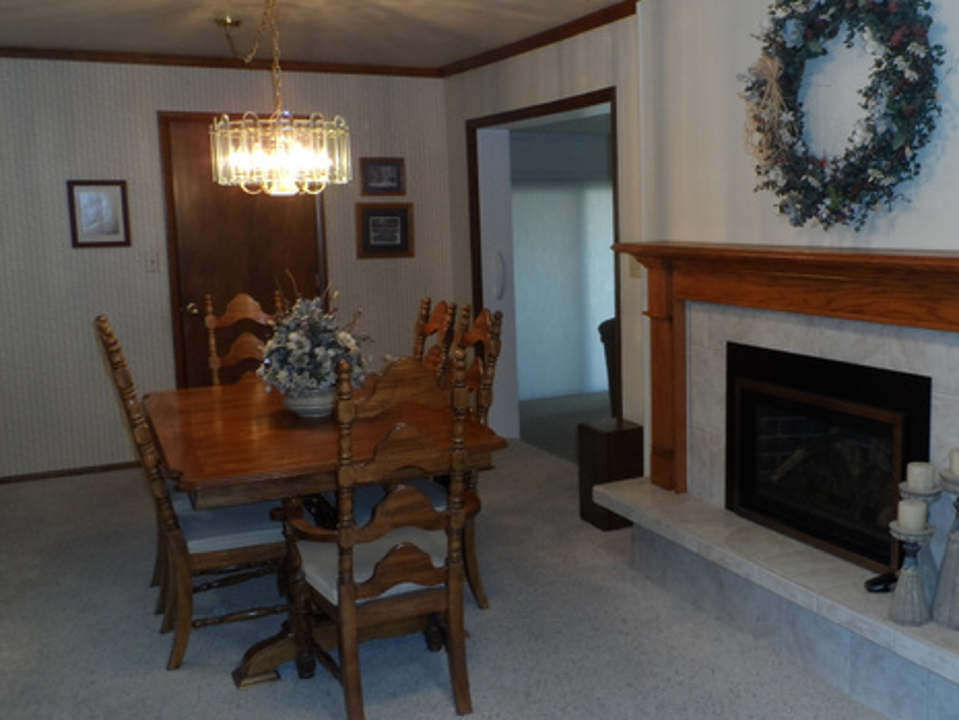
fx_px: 914
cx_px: 602
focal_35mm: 33
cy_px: 338
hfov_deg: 54.7
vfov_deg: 42.9
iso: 120
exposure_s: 1/30
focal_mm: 4
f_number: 3.2
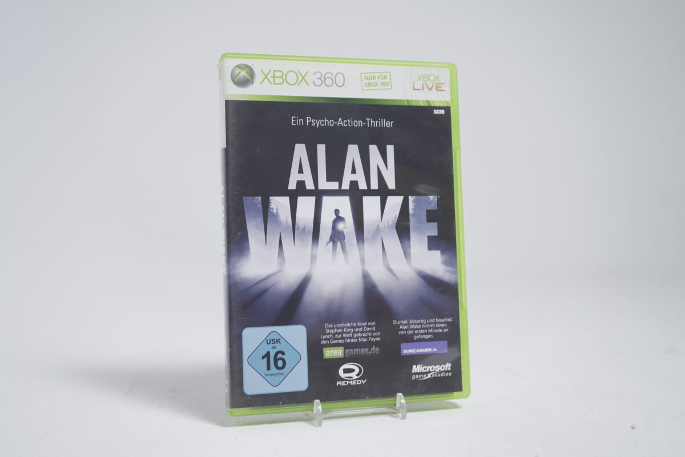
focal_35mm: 39
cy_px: 228
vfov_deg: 34.2
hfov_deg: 49.6
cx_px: 342
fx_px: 742
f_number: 5.6
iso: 100
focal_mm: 39
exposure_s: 1/5
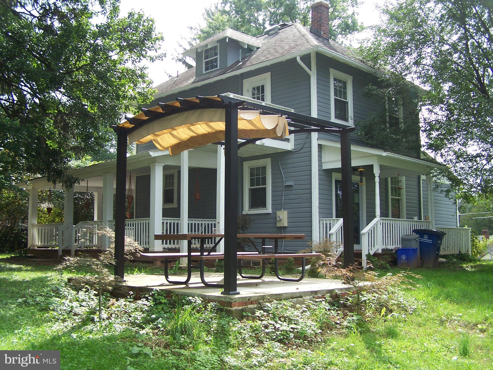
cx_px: 246
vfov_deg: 37.7
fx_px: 541
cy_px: 185
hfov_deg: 49.0
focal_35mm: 38
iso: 80
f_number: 2.8
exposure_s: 1/350
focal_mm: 6.3
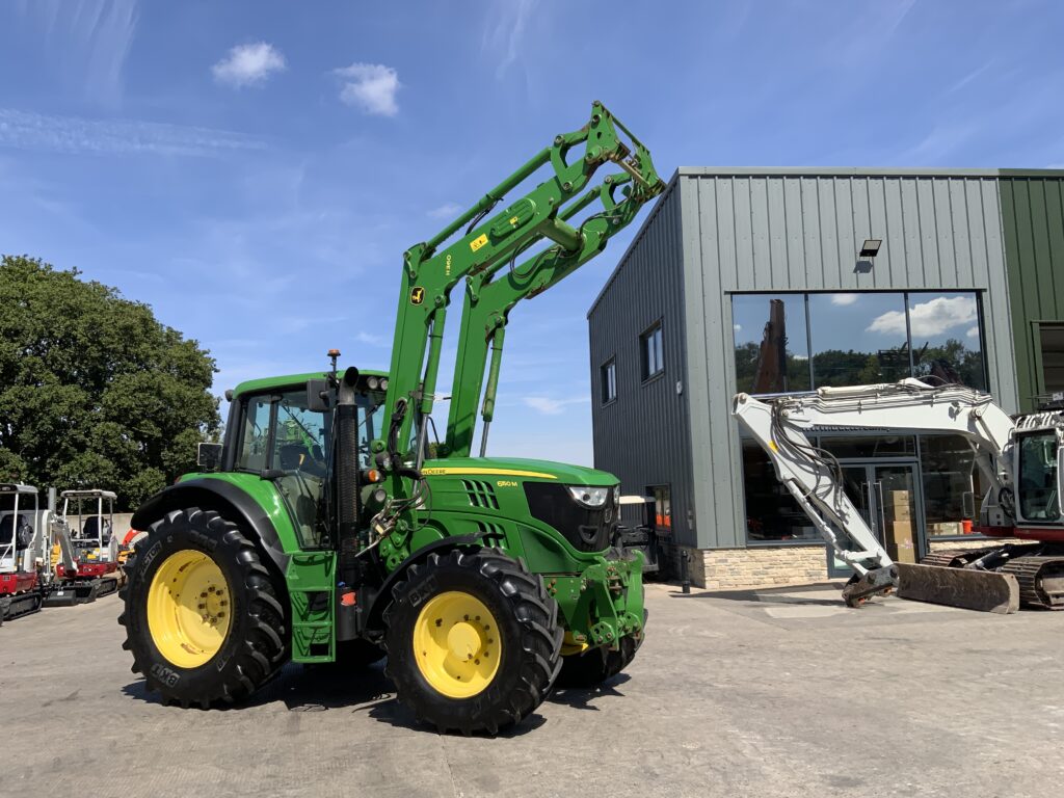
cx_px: 532
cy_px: 399
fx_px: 891
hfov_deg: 61.7
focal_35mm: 29
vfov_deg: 48.2
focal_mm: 3
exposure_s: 1/1786
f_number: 1.8
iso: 16
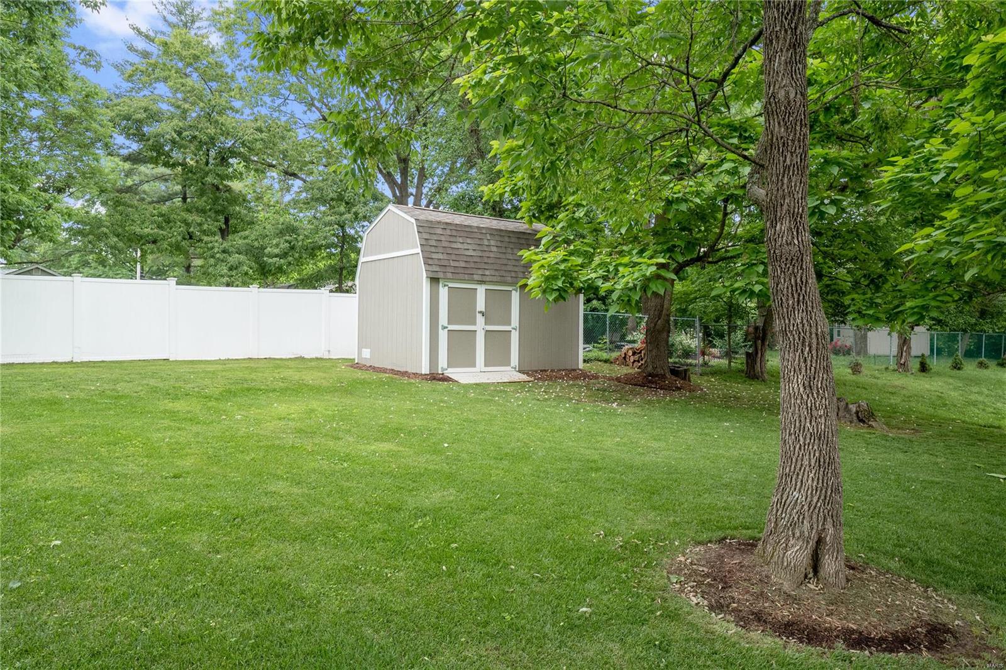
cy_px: 335
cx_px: 503
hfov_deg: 73.8
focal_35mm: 24
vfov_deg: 53.1
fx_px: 670
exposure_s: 1/80
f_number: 8
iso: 400
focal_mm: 12
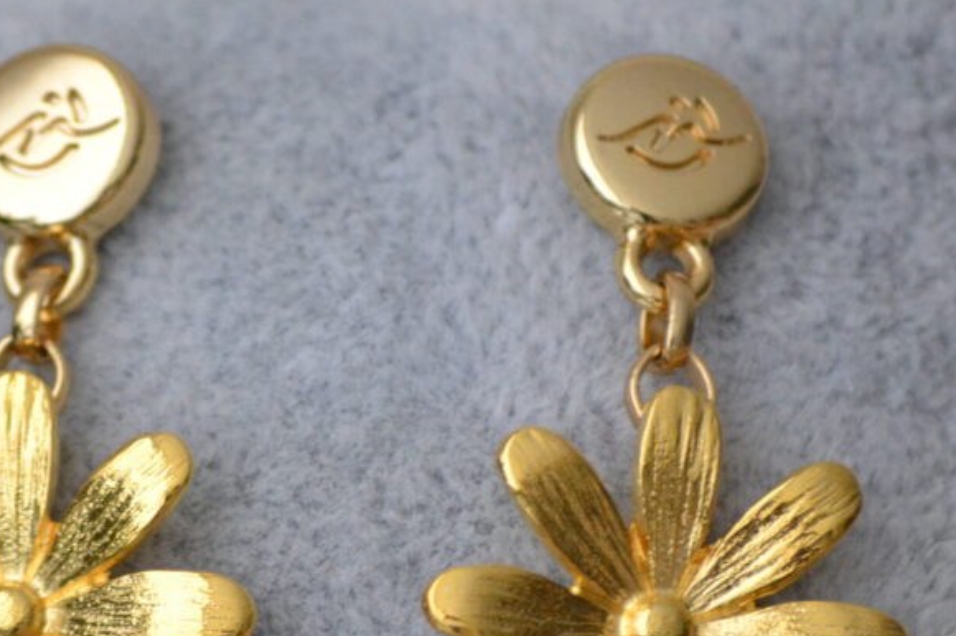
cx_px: 206
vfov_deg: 2.2
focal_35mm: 621
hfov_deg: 3.3
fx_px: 16481
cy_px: 440
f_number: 5.6
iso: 3200
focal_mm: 200
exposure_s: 1/320
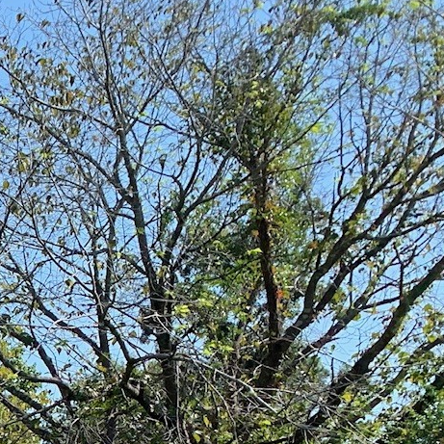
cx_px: -465
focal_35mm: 102
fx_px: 1480
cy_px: 699
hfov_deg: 14.1
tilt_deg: -4.1
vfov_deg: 15.5
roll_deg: +1.9
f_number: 1.8
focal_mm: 4.25
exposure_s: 1/887
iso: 25
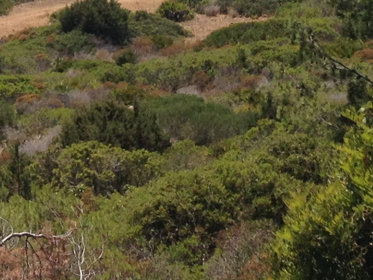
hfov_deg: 11.4
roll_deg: +0.5
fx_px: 1799
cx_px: -147
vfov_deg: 8.4
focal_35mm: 167
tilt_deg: -3.5
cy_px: -313
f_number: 2.4
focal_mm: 4.28
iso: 50
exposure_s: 1/1783
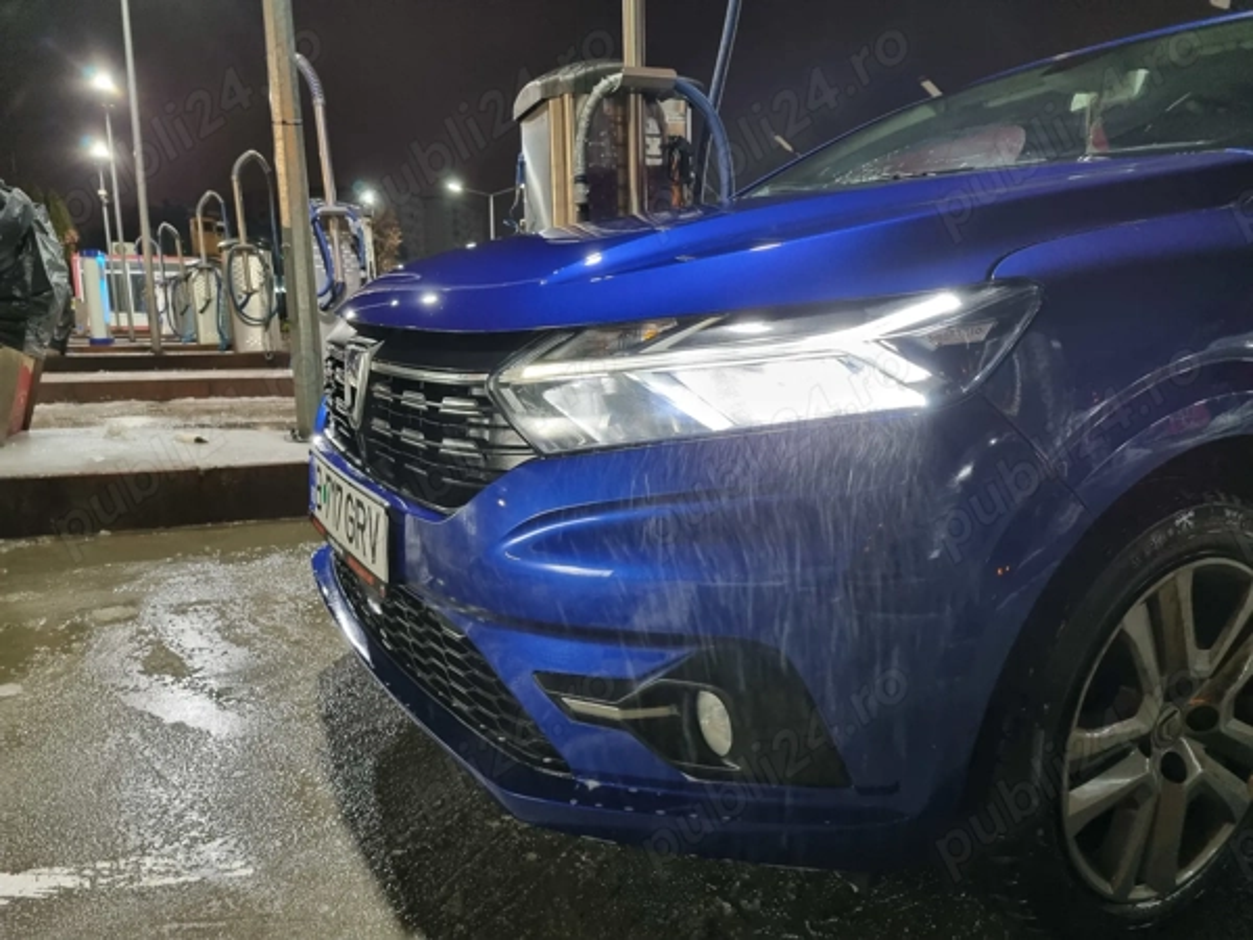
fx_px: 941
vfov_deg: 53.1
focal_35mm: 26
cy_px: 470
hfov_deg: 67.3
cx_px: 626
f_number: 1.8
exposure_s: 1/43
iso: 400
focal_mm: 5.4
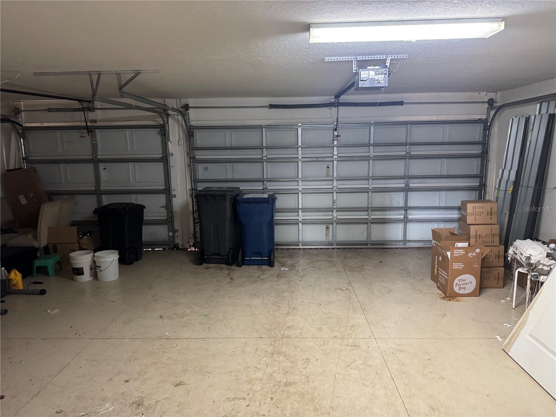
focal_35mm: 24
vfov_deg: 56.8
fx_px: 385
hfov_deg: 71.6
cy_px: 208
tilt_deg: -10.9
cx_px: 278
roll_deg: +1.1
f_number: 1.78
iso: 800
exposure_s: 1/40
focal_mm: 6.76
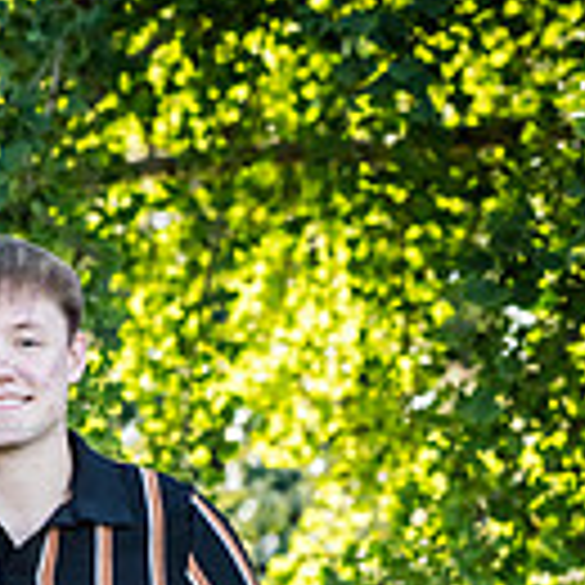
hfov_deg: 5.7
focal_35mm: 308
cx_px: 32
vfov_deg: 5.7
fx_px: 5889
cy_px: 729
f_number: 7.1
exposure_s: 1/320
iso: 800
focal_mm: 105
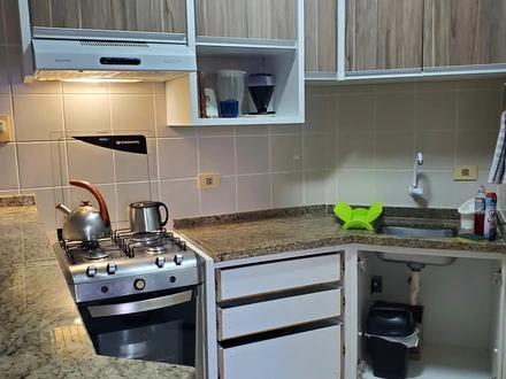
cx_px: 253
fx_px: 380
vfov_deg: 53.1
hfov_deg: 67.3
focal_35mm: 26
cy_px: 190
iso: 400
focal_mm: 4.3
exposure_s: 1/40
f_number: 2.4
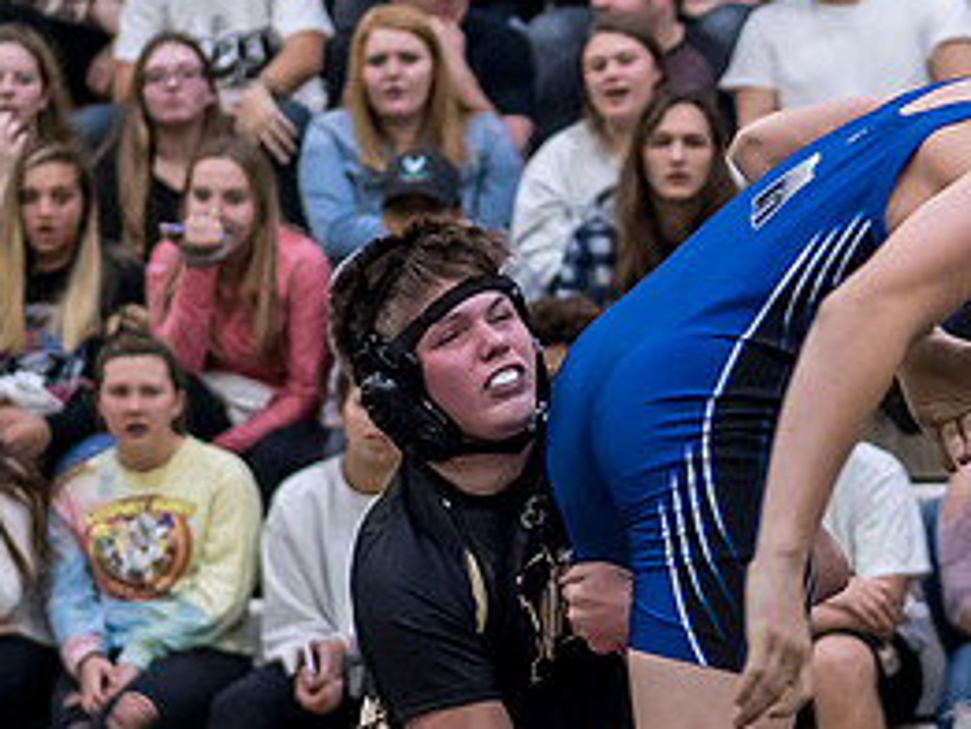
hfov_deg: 6.3
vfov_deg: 4.7
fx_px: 8840
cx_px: 776
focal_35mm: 315
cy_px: 458
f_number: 1.4
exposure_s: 1/1000
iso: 1250
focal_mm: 45
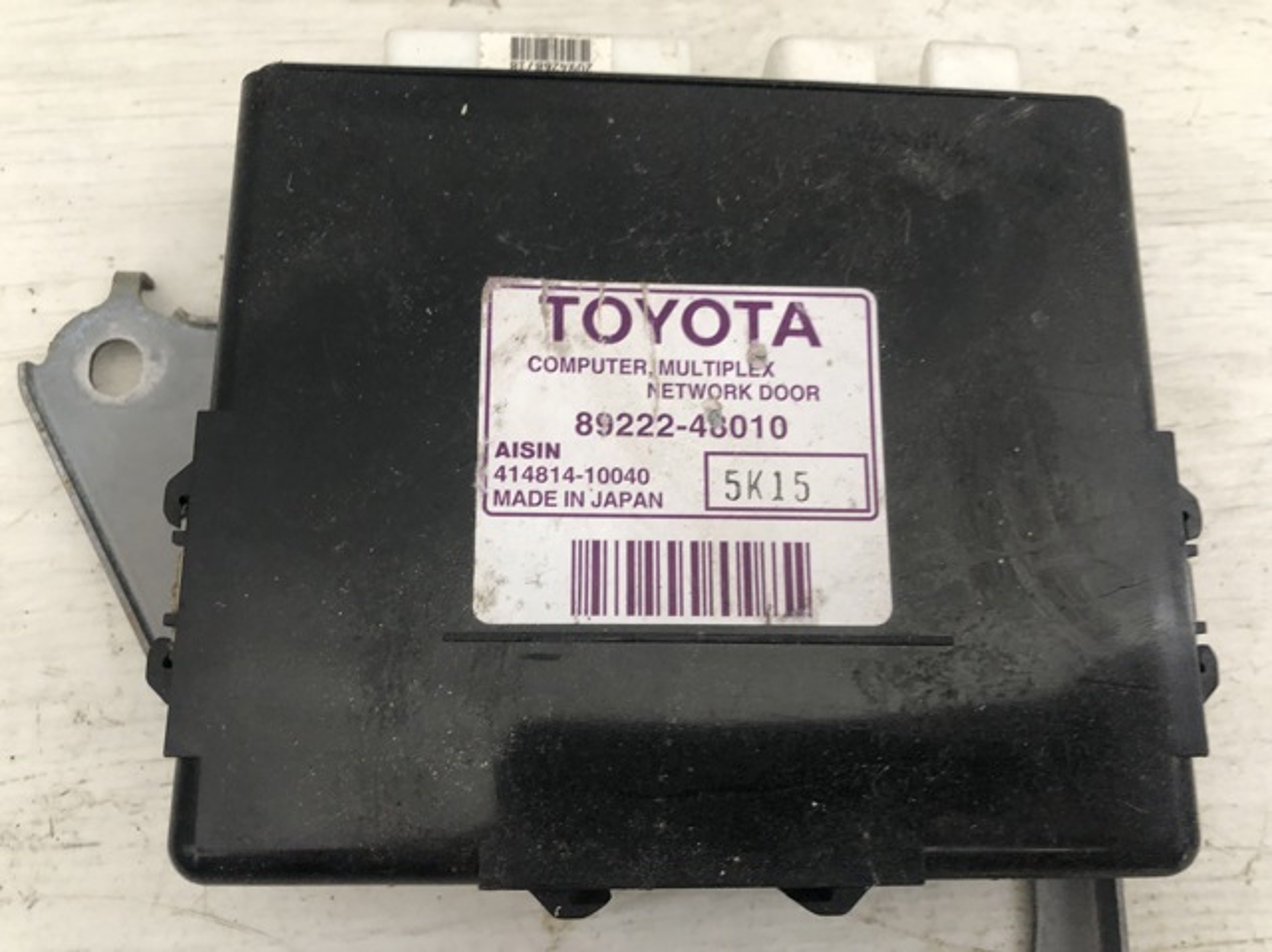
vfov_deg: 49.7
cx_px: 636
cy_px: 476
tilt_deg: -77.4
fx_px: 1028
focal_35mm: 28
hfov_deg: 63.5
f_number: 1.8
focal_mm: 3.99
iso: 80
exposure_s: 1/15
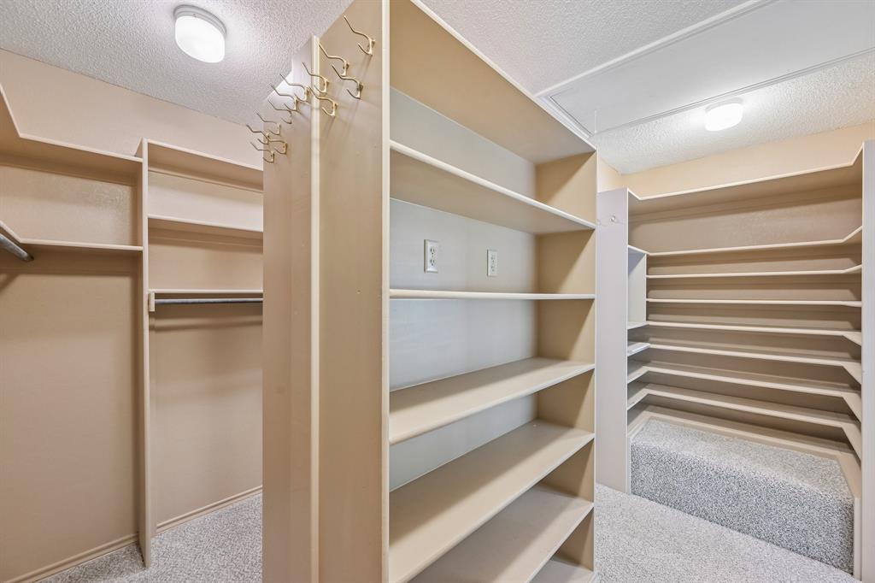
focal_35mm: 14
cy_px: 292
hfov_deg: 104.3
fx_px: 340
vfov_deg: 81.2
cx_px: 438
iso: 400
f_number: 8
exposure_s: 1/1.67
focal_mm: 14
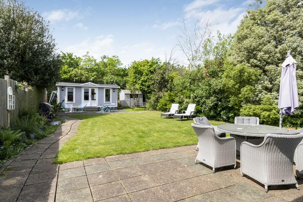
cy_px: 101
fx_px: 168
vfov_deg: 61.9
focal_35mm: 20
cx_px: 152
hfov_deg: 84.0
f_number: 8
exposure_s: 1/400
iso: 500
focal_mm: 20
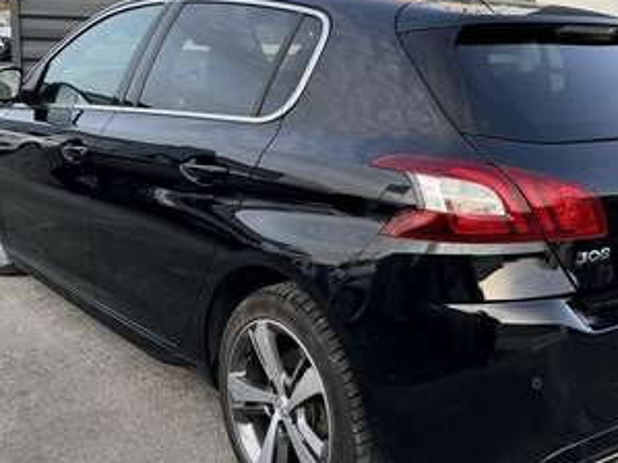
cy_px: 166
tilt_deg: -9.7
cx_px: 393
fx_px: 732
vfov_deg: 34.9
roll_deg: -2.4
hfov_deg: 45.3
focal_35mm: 41
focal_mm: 6.86
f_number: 1.78
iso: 80
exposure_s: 1/474
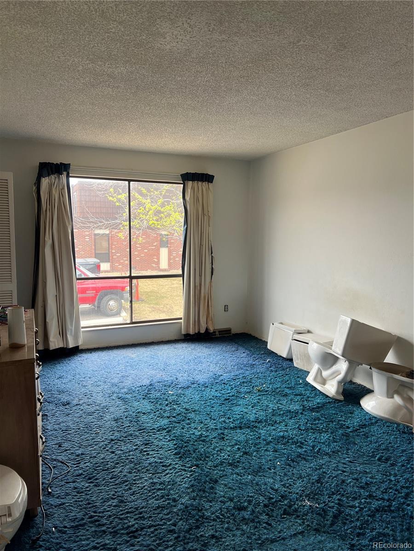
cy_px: 276
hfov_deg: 53.1
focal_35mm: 26
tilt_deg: -4.1
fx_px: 415
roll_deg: +1.1
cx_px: 207
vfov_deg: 67.3
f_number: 1.5
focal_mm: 5.7
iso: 64
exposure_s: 1/120
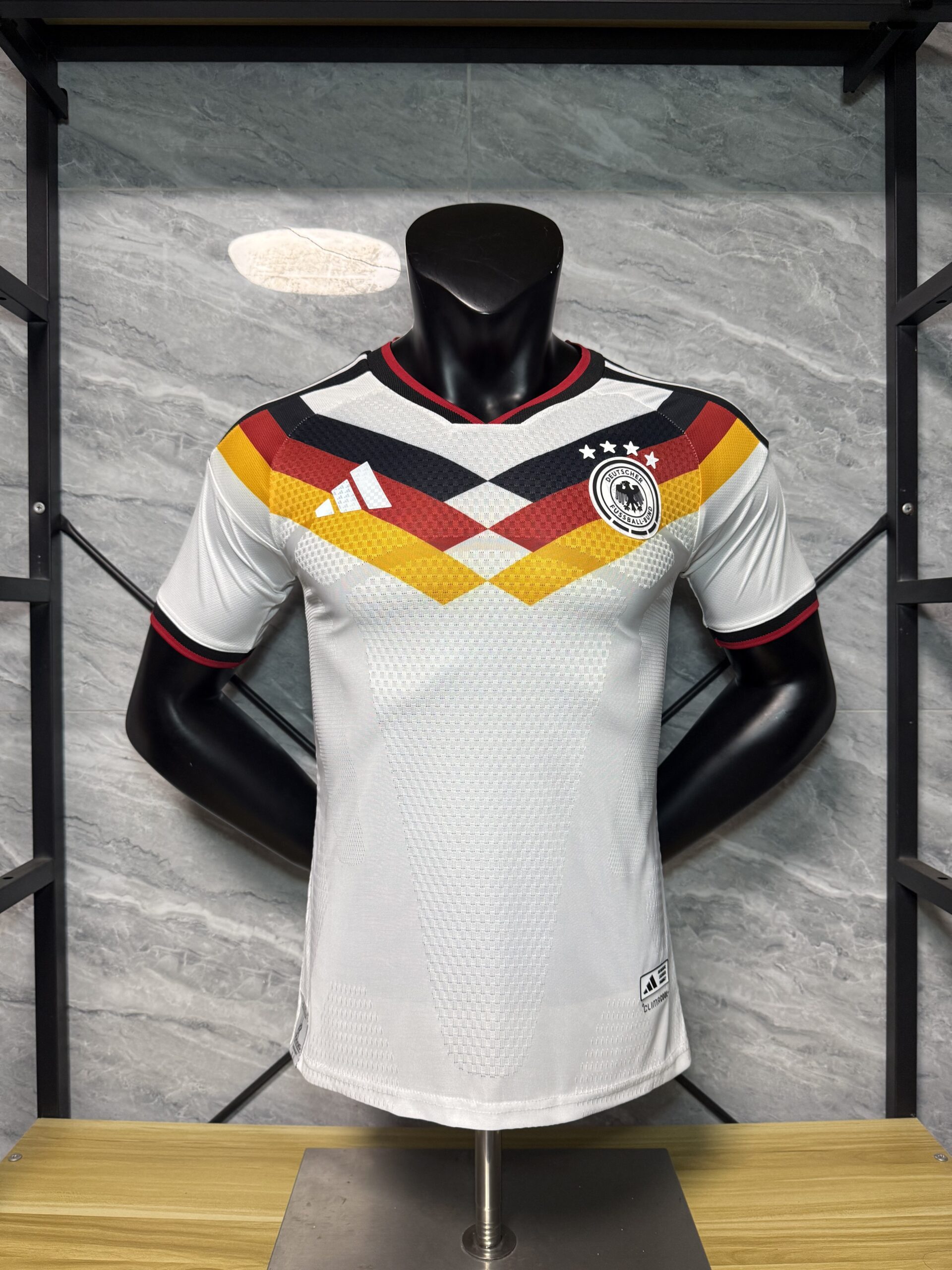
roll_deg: -0.4
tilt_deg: -0.5
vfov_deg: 71.6
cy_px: 635
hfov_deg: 56.8
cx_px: 476
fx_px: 880
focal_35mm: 24
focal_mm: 6.76
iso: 160
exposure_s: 1/100
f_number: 1.78
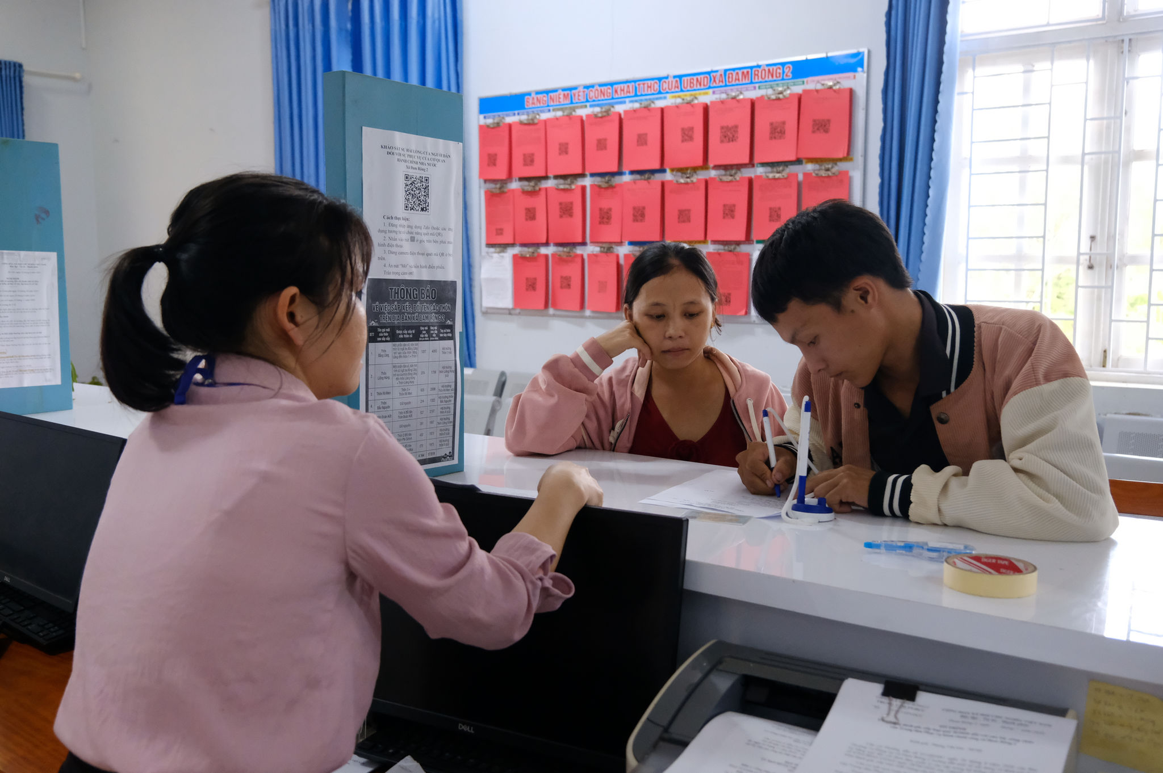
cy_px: 386
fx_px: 1033
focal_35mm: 32
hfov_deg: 58.8
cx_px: 582
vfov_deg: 41.1
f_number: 4
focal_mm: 21.2
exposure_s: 1/250
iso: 4000
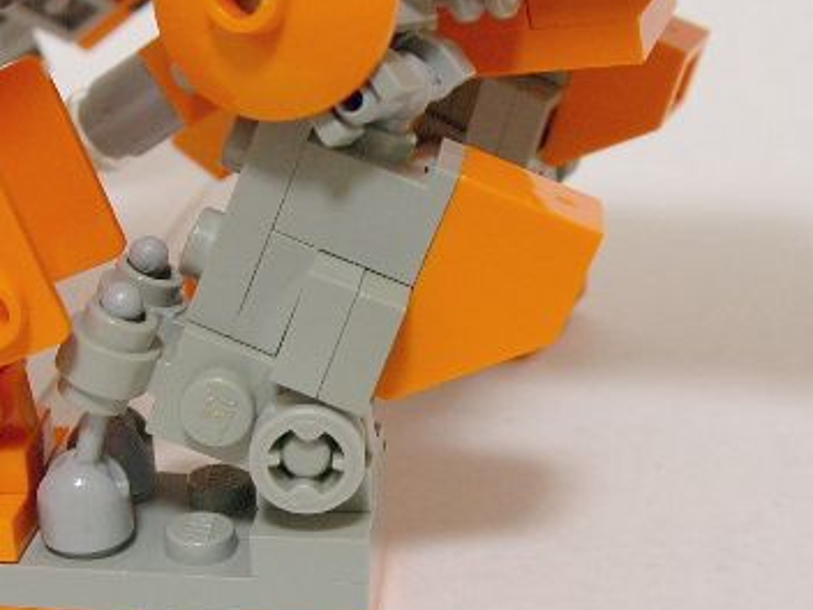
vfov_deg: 21.3
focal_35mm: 69
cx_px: 277
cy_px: 307
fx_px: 1621
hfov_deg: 28.0
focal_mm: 5.8
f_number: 3.5
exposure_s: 1/11
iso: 100
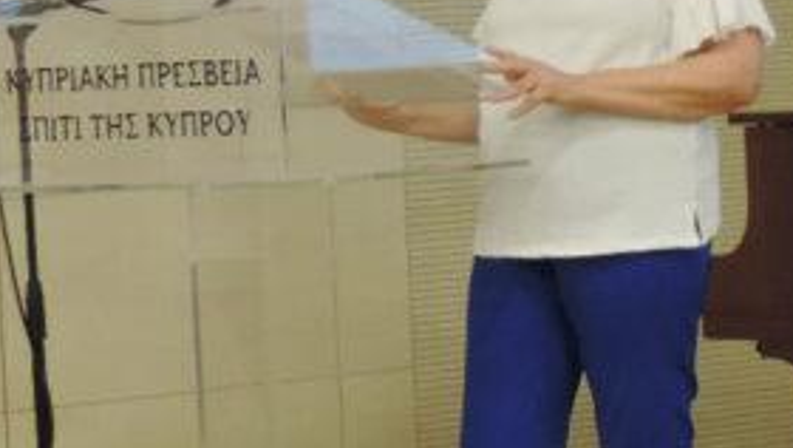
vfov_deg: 6.1
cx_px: 1289
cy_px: -45
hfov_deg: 10.4
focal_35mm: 199
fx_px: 4188
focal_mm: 8.9
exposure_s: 1/20
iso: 400
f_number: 3.6
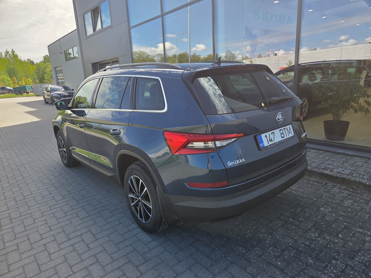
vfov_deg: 58.9
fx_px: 247
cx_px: 186
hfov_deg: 73.9
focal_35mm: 23
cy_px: 139
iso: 80
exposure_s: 1/2314
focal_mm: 5.4
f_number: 1.8
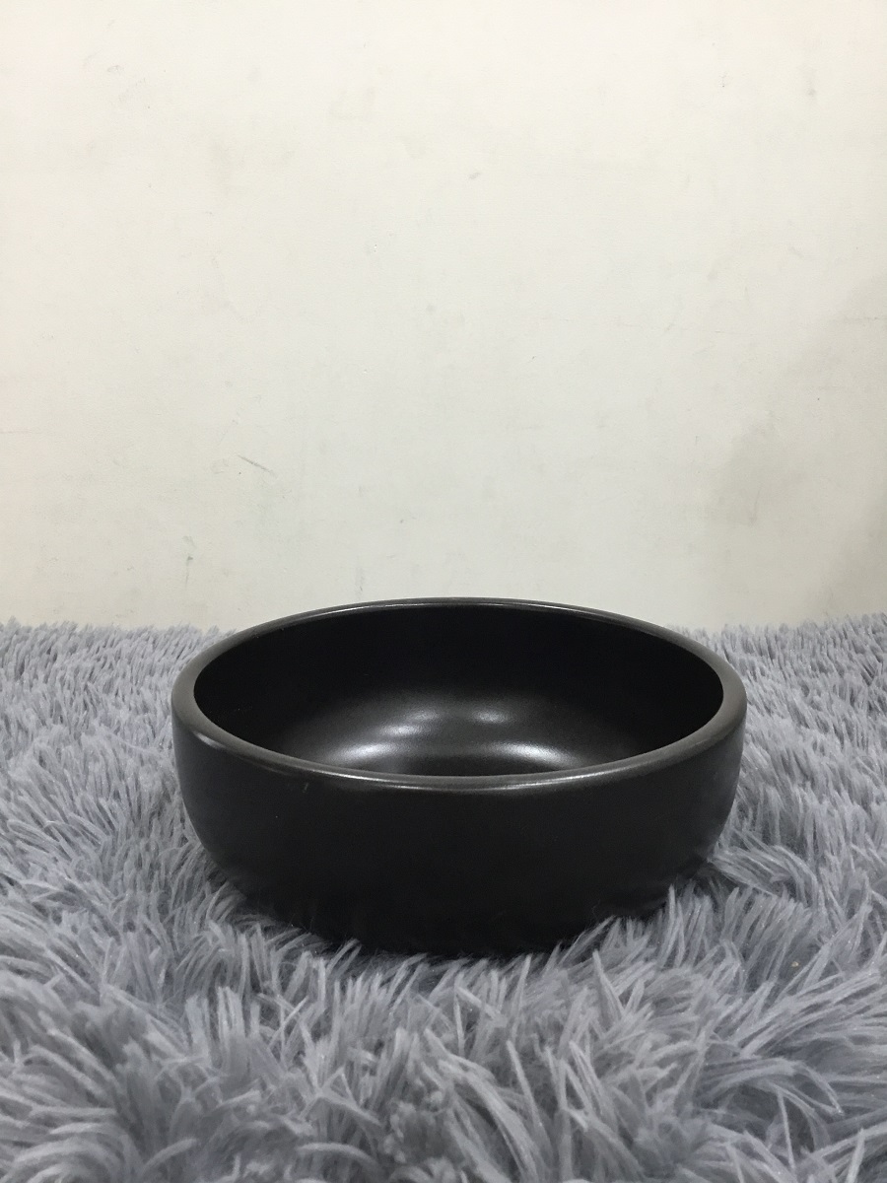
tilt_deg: -14.2
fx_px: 1059
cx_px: 444
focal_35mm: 31
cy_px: 592
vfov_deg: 58.4
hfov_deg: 45.4
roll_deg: +1.0
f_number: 2.4
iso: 100
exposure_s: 1/33
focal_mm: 3.3
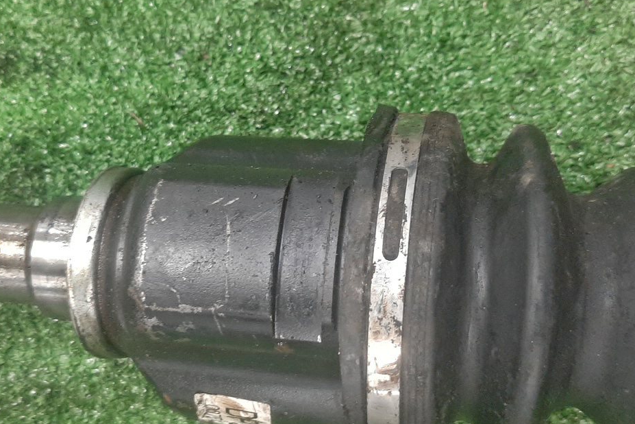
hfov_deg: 46.3
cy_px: 242
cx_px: 277
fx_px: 741
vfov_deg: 31.8
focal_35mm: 42
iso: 217
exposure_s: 1/25
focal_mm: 3.93
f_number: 1.7
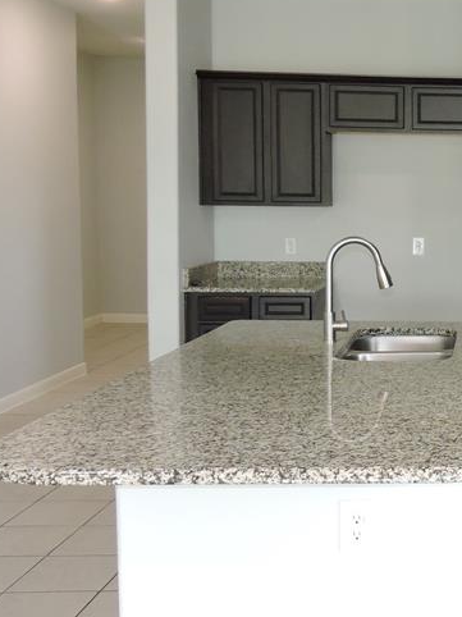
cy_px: 269
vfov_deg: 37.4
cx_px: 555
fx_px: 908
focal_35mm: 51
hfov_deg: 25.6
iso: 360
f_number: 3.3
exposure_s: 1/40
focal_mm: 4.3
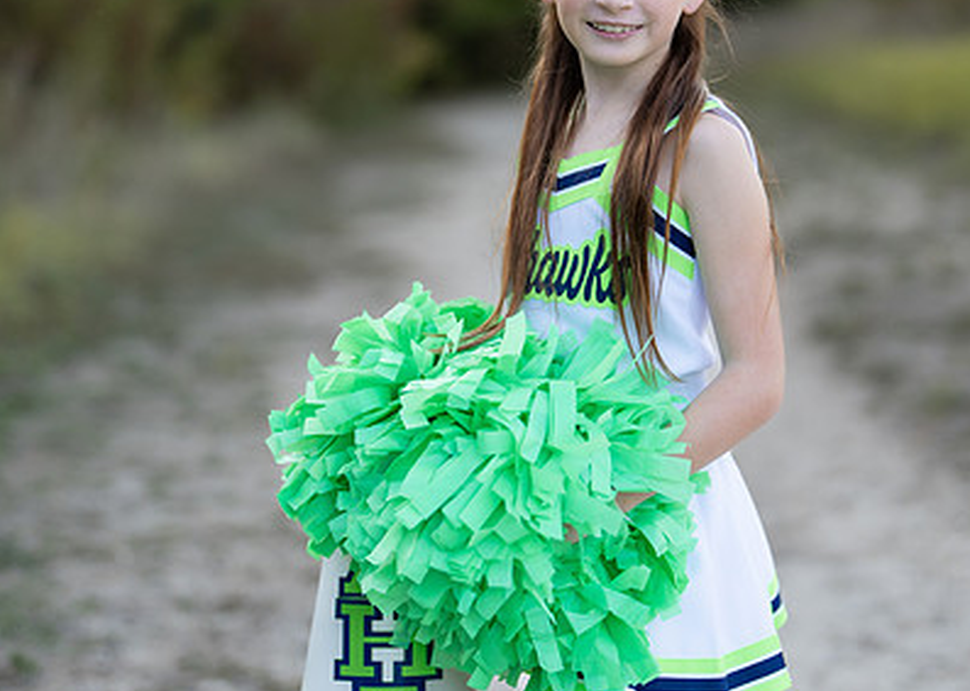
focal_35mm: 91
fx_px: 2505
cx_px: 600
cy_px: 259
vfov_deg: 15.7
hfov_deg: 21.9
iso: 100
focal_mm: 50
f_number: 1.2
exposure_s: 1/1000
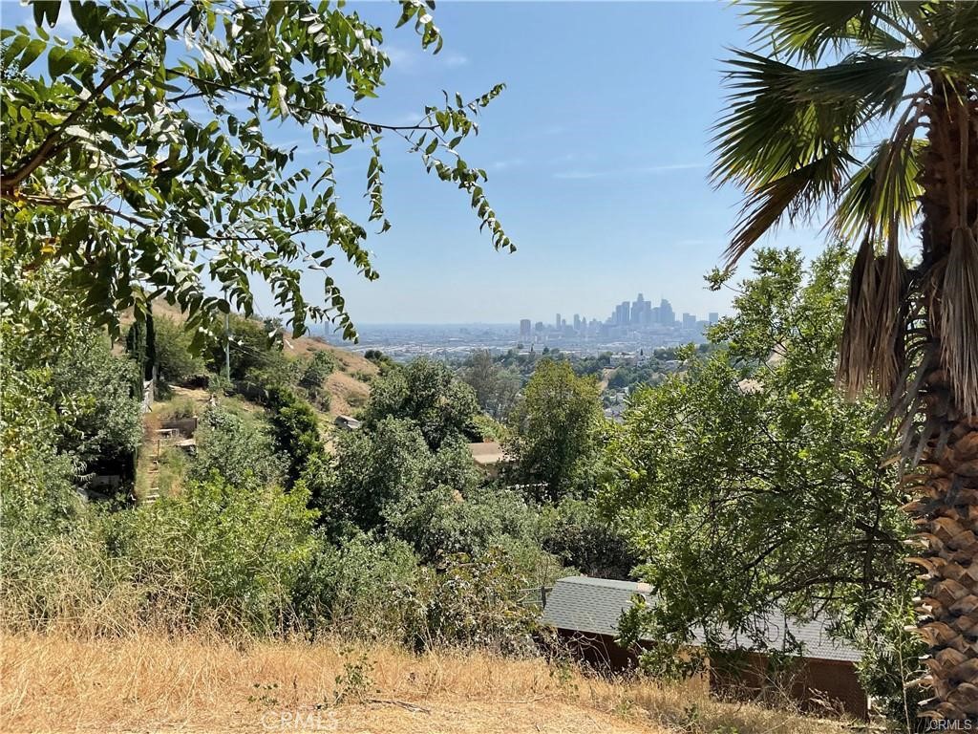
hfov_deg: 61.7
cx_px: 489
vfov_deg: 48.2
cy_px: 367
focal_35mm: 29
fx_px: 819
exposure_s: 1/2227
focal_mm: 3
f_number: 1.8
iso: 16
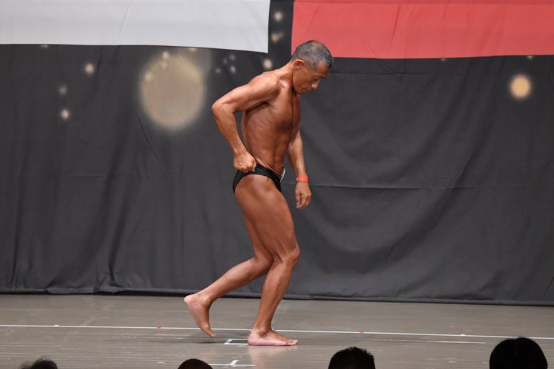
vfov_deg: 5.7
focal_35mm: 242
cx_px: 277
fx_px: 3724
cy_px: 185
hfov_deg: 8.5
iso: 6400
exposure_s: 1/400
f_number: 5.6
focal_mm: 160
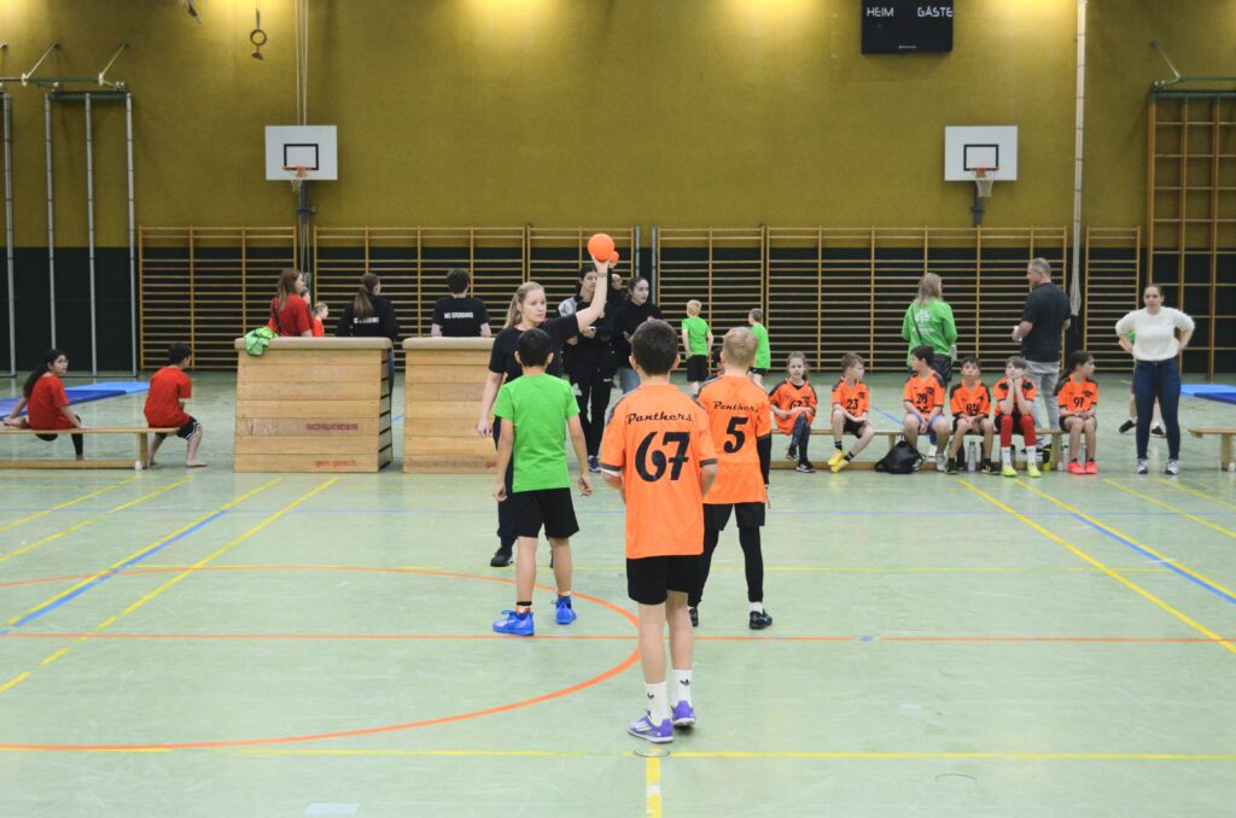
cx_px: 618
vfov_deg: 27.9
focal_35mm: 48
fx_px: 1644
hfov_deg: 41.2
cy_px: 409
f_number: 4.8
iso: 1600
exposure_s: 1/400
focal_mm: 32
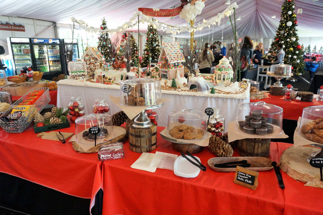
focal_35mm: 24
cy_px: 108
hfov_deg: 73.8
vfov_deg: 53.0
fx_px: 215
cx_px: 162
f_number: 4
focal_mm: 16
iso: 1250
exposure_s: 1/160
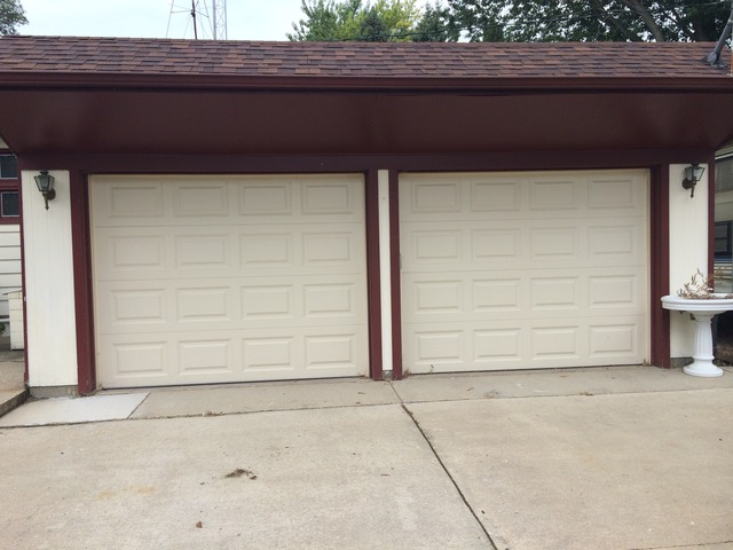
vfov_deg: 48.2
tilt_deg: -4.2
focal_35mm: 29
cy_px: 275
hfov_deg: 61.7
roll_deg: +2.4
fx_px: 614
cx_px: 366
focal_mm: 4.15
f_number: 2.2
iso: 32
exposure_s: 1/631
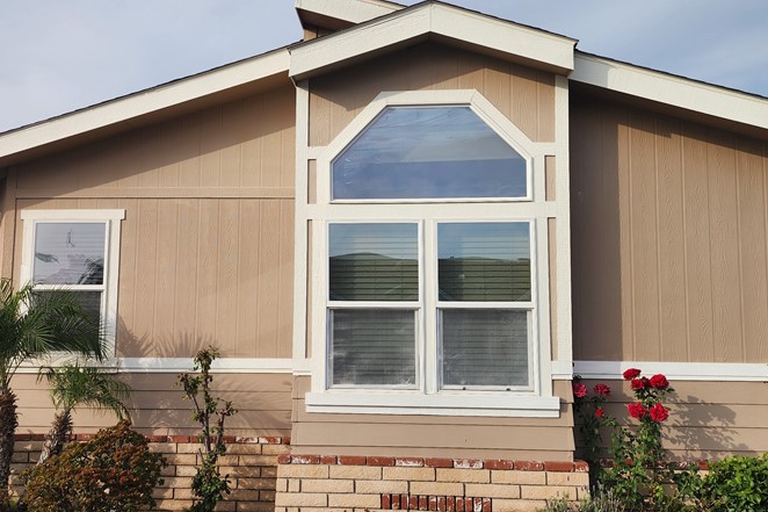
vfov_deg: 35.9
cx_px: 354
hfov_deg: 51.8
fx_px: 789
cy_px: 288
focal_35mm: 37
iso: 12
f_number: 1.8
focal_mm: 6.4
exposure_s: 1/978
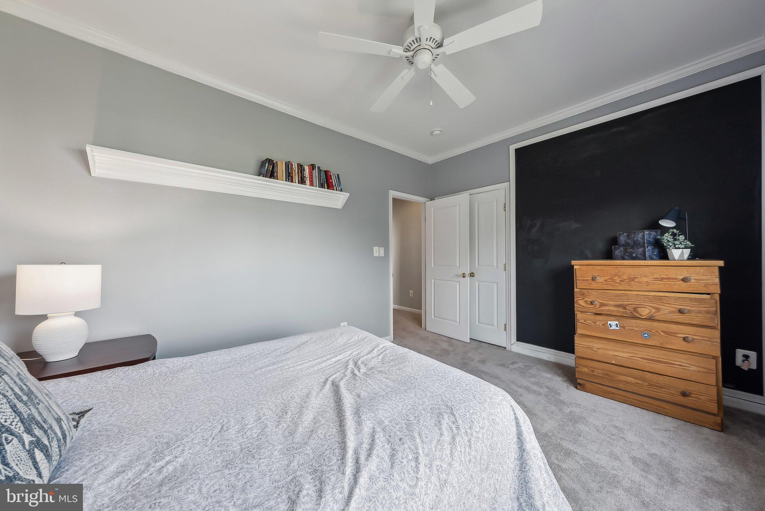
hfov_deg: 112.6
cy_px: 256
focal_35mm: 12
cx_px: 382
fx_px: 255
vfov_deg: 90.1
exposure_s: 1/60
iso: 640
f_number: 7.1
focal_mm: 12
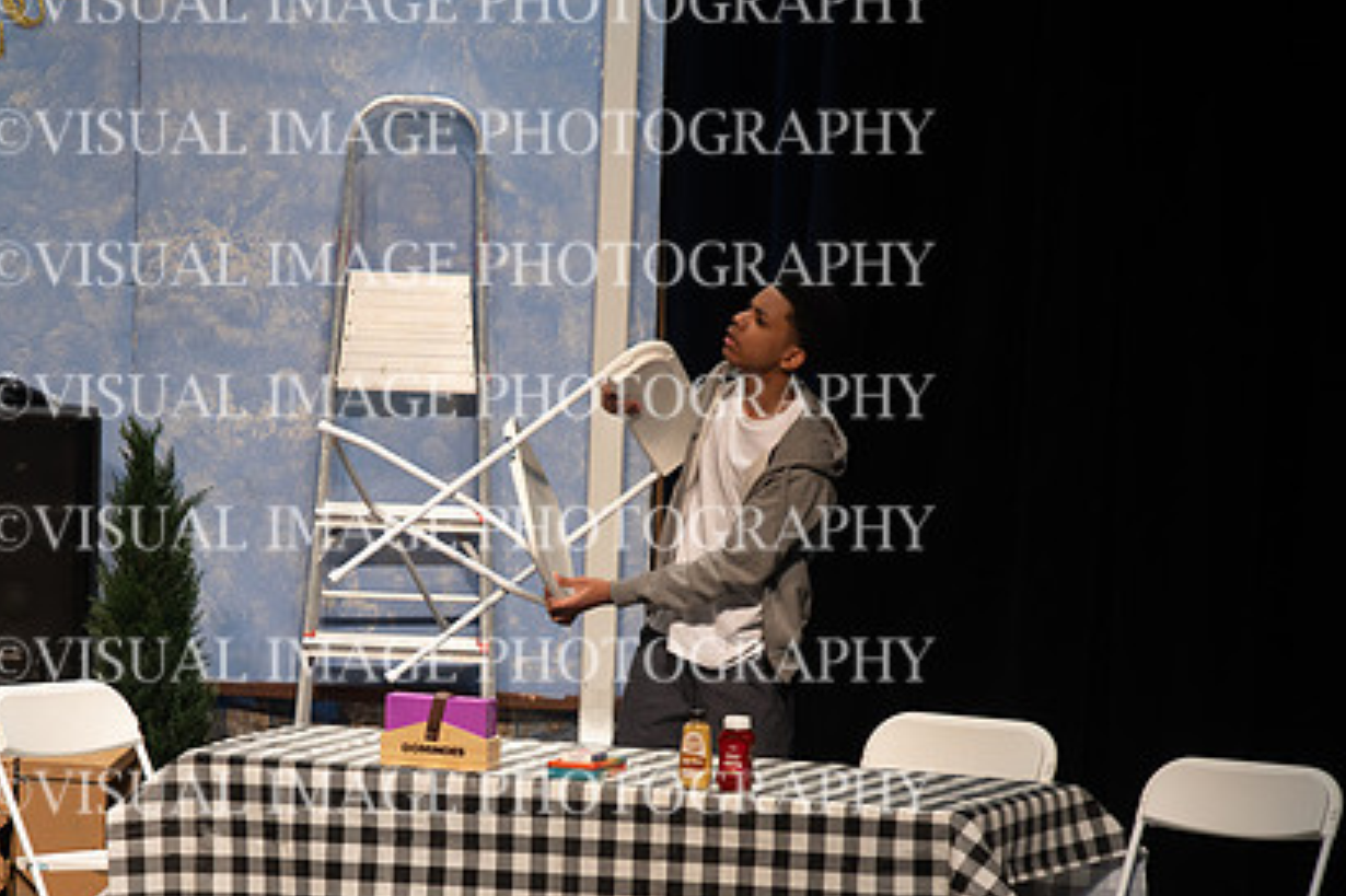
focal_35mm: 453
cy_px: 594
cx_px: 460
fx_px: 16929
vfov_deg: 3.0
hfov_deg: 4.6
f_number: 6.3
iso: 1250
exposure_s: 1/200
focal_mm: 320
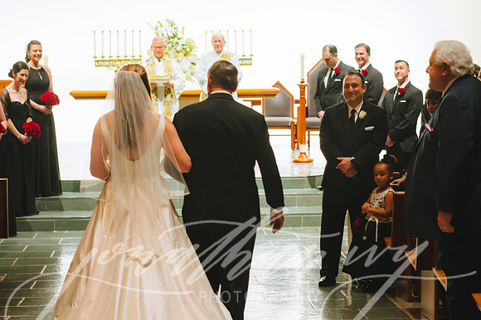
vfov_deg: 14.1
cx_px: 258
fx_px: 1291
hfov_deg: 21.1
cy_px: 159
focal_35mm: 97
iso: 3200
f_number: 2.8
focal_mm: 70
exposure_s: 1/160
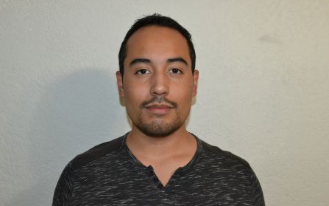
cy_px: 105
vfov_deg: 32.0
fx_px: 359
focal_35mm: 40
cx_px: 164
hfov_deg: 49.3
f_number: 8
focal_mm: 26
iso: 3200
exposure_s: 1/60
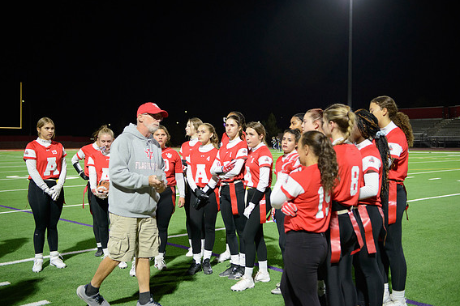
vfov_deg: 31.2
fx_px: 549
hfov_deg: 45.4
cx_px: 230
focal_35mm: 43
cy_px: 154
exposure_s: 1/320
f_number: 2.8
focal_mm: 42
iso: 3200
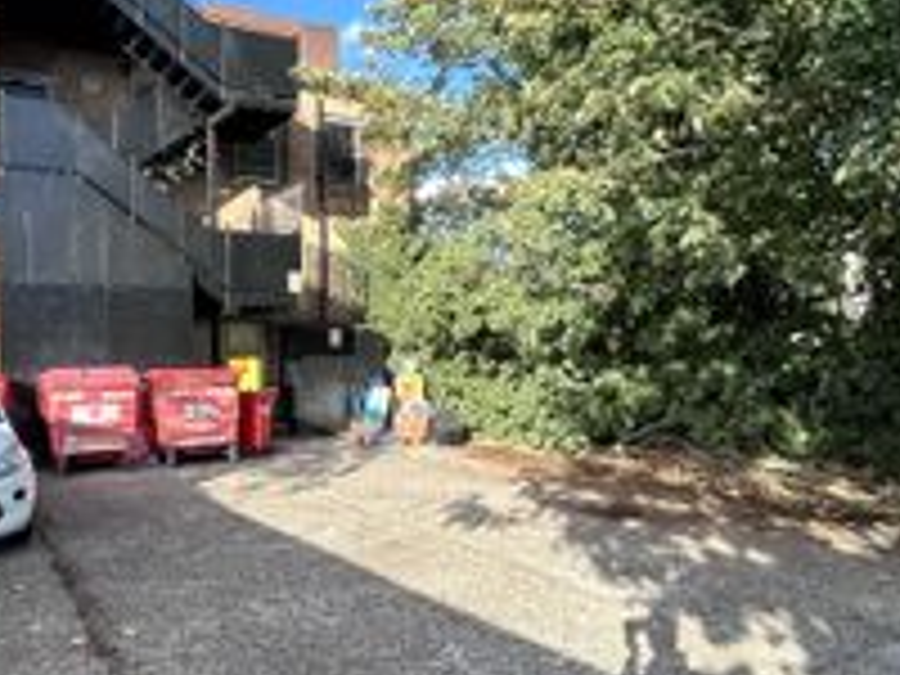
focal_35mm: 28
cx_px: 328
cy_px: 382
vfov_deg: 49.6
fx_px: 728
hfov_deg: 62.4
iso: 32
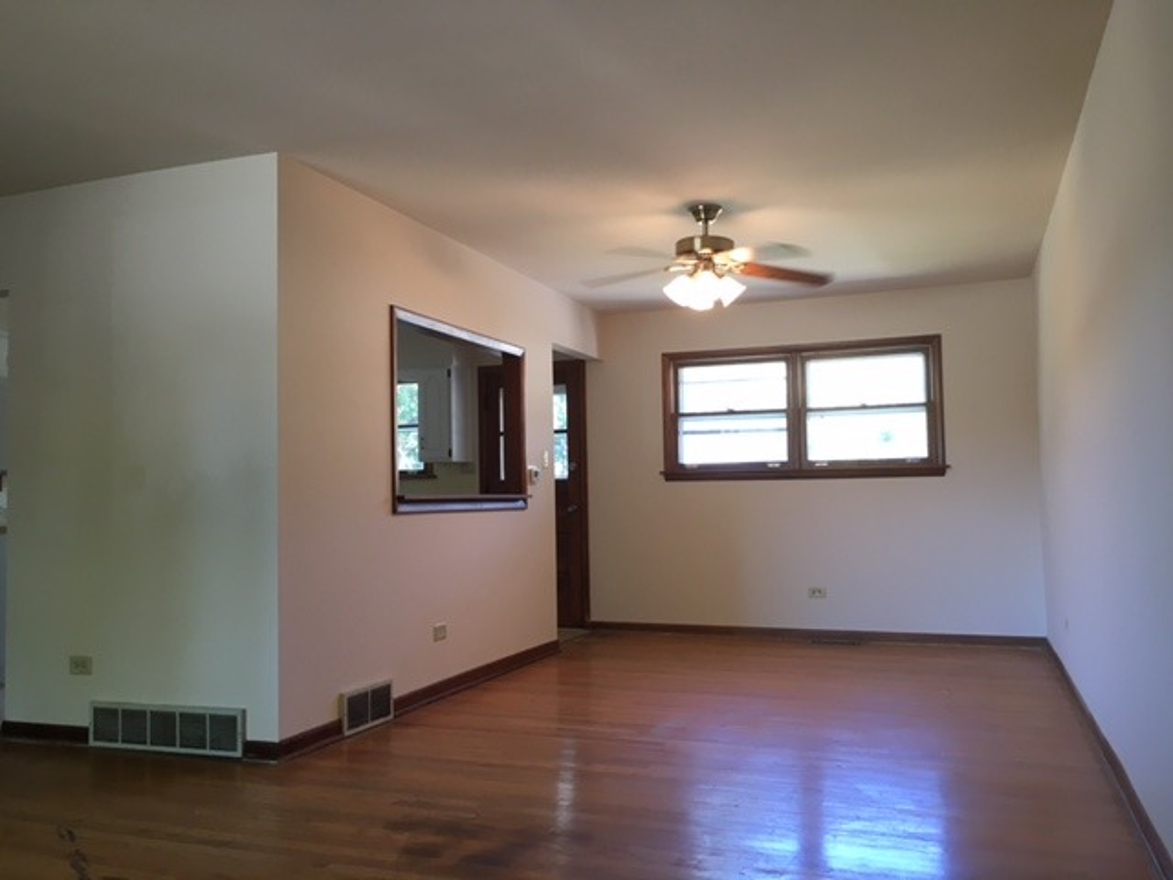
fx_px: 983
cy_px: 440
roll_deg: +1.3
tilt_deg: +3.6
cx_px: 586
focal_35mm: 29
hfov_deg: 61.7
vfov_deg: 48.2
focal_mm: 4.15
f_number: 2.2
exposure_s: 1/30
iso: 50
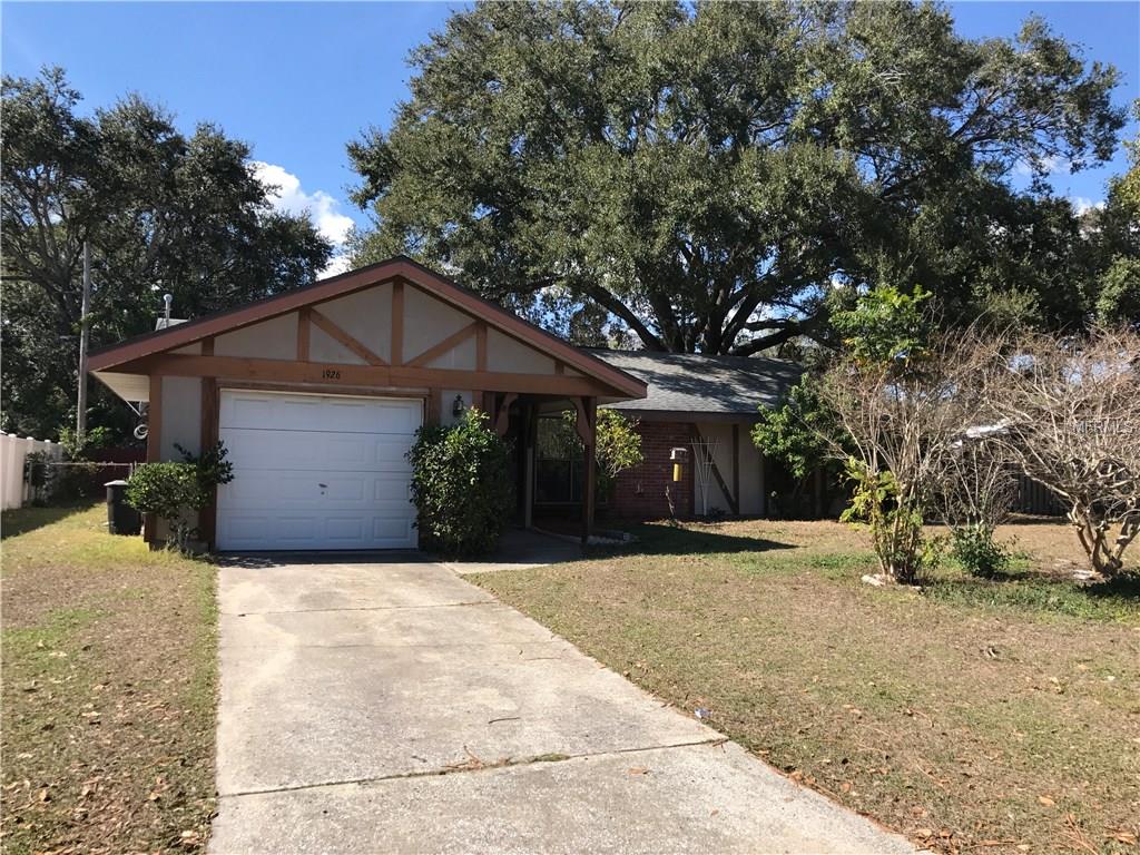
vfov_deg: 49.7
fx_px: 922
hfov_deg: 63.4
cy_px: 428
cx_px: 570
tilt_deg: +2.3
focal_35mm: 28
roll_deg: -1.4
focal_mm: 3.99
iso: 20
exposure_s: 1/1520
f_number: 1.8
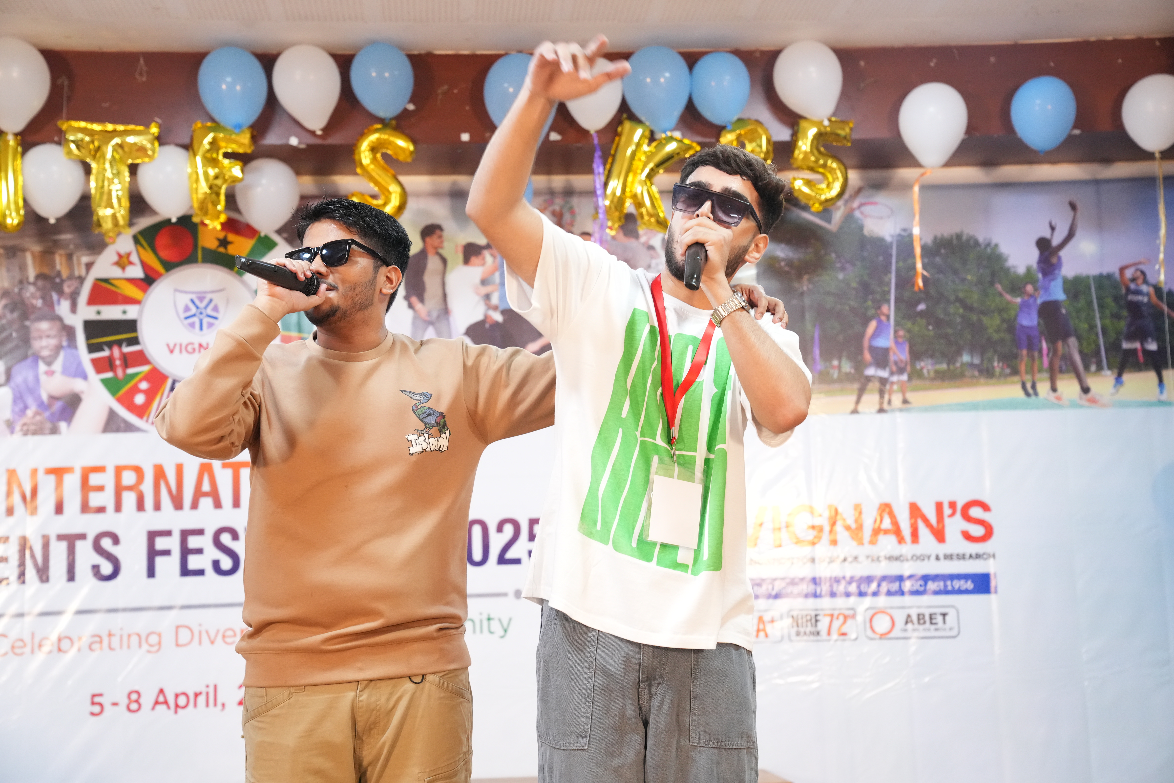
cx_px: 587
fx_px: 1859
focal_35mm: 57
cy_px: 392
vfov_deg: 23.8
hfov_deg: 35.1
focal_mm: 57
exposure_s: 1/160
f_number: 4
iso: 4000
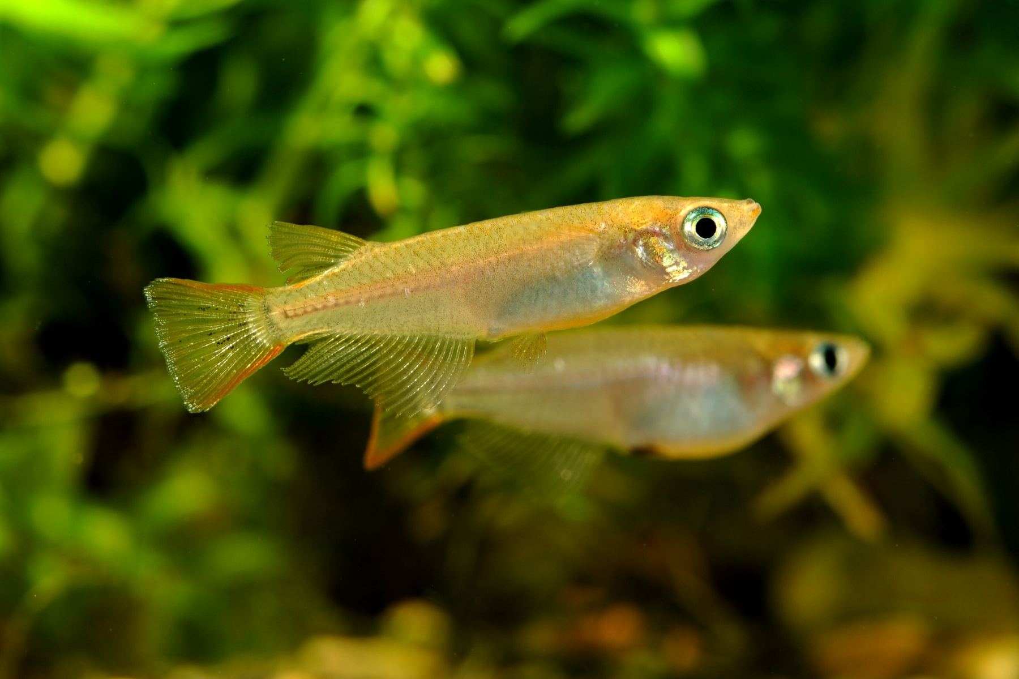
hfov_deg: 19.5
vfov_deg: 13.0
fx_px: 2971
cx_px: 510
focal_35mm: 105
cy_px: 340
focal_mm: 105
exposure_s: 1/200
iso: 100
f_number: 20
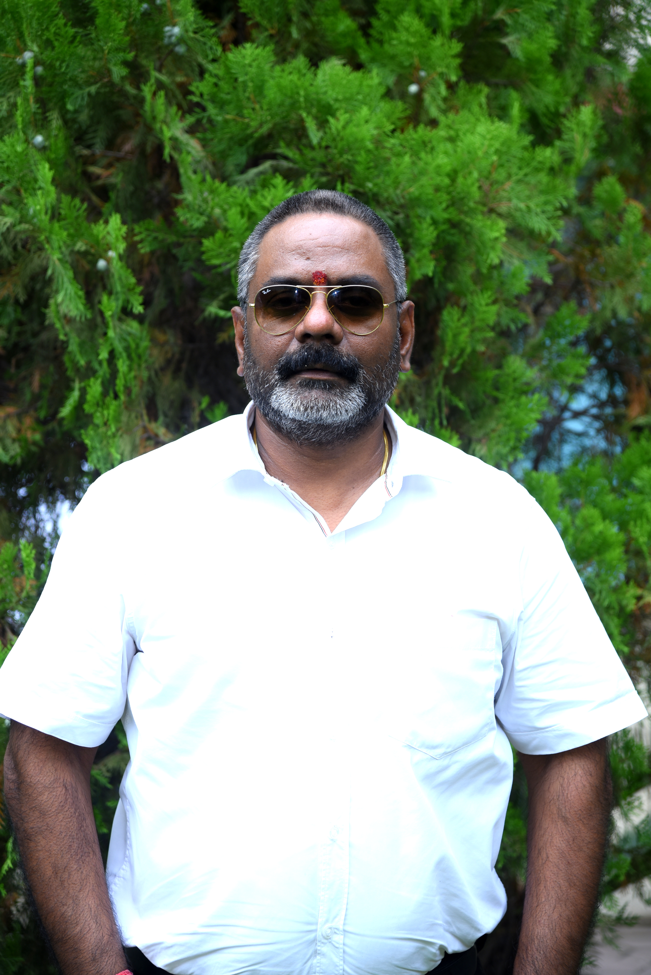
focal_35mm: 110
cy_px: 488
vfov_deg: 18.6
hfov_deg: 12.5
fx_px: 2981
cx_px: 326
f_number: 4.5
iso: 200
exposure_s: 1/200
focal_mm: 110
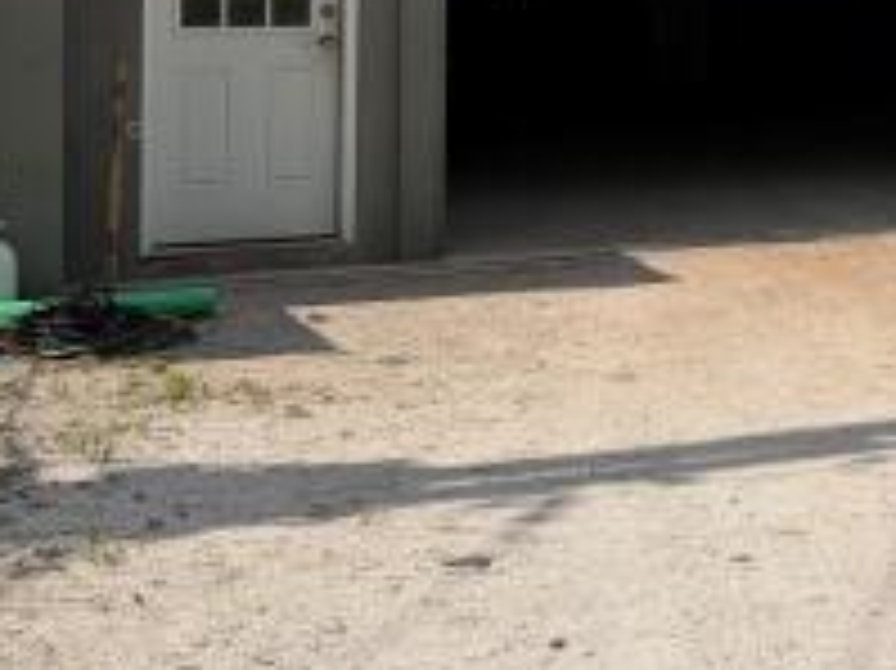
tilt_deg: -1.1
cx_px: 1247
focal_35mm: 87
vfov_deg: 16.4
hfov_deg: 20.1
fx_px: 2251
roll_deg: +0.3
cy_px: -72
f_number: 1.78
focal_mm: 6.76
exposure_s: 1/7353
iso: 80
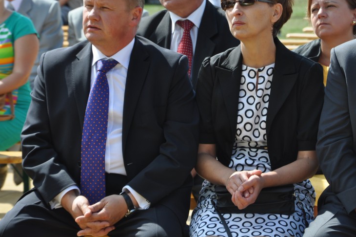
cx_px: 240
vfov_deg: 6.4
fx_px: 2130
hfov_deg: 9.5
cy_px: 81
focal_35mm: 216
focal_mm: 105
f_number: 8
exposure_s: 1/250
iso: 200
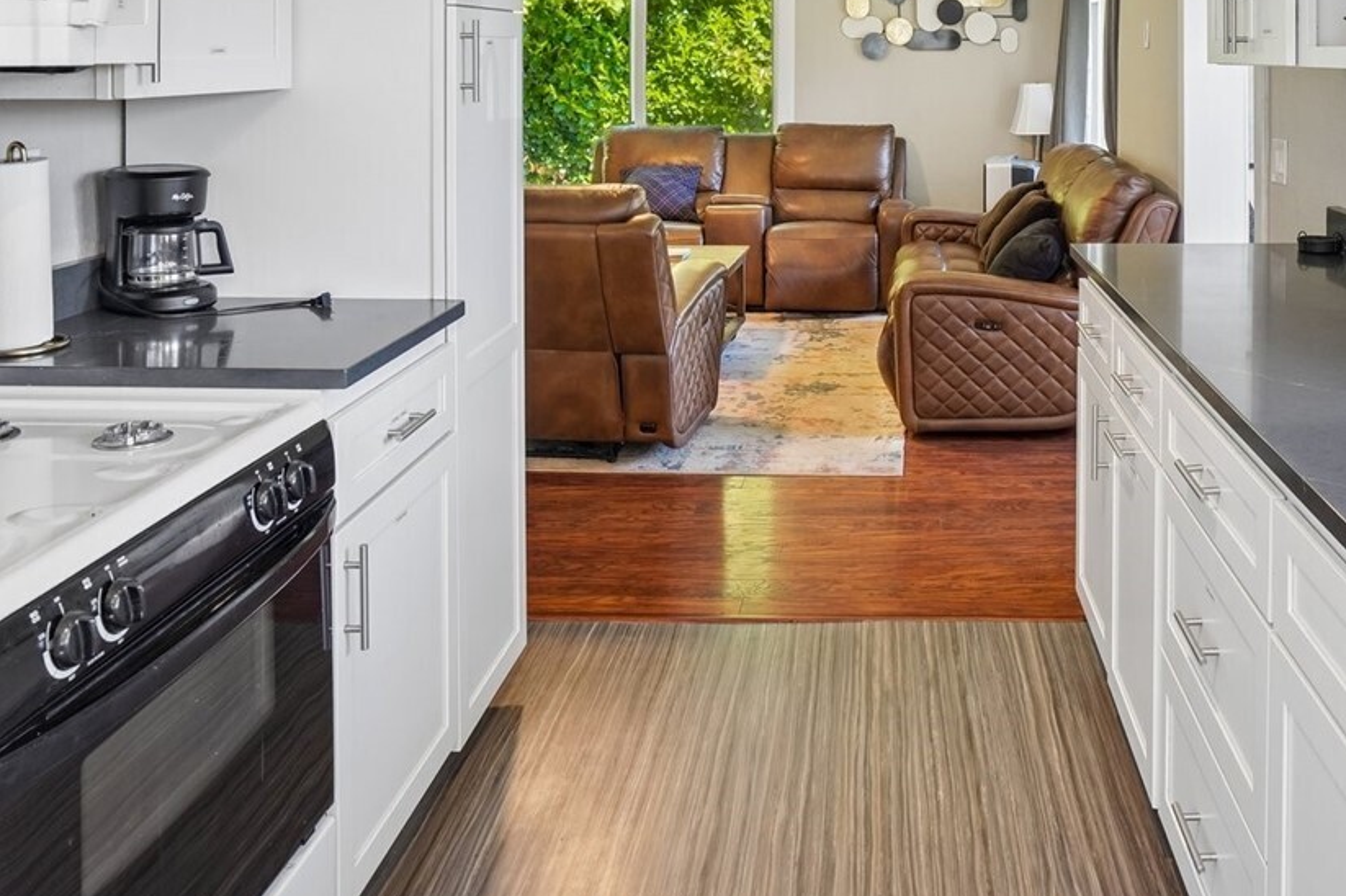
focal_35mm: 33
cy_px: 65
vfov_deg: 37.0
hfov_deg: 56.1
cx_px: 889
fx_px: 1233
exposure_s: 1/20
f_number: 8
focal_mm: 16
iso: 400
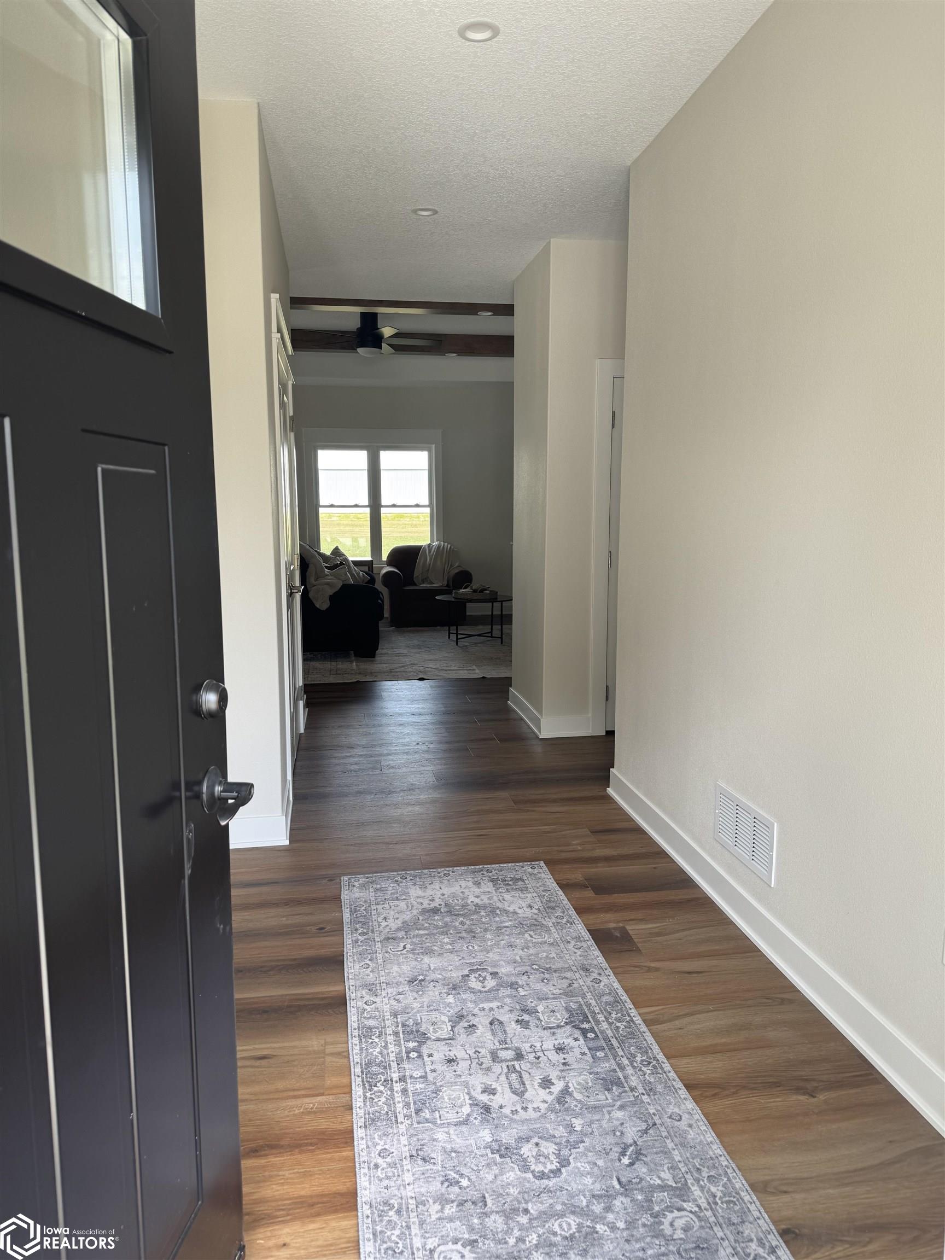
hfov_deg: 56.8
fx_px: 874
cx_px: 472
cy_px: 630
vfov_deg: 71.6
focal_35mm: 24
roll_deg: +1.3
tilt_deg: -7.4
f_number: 1.78
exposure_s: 1/135
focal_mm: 6.76
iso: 64
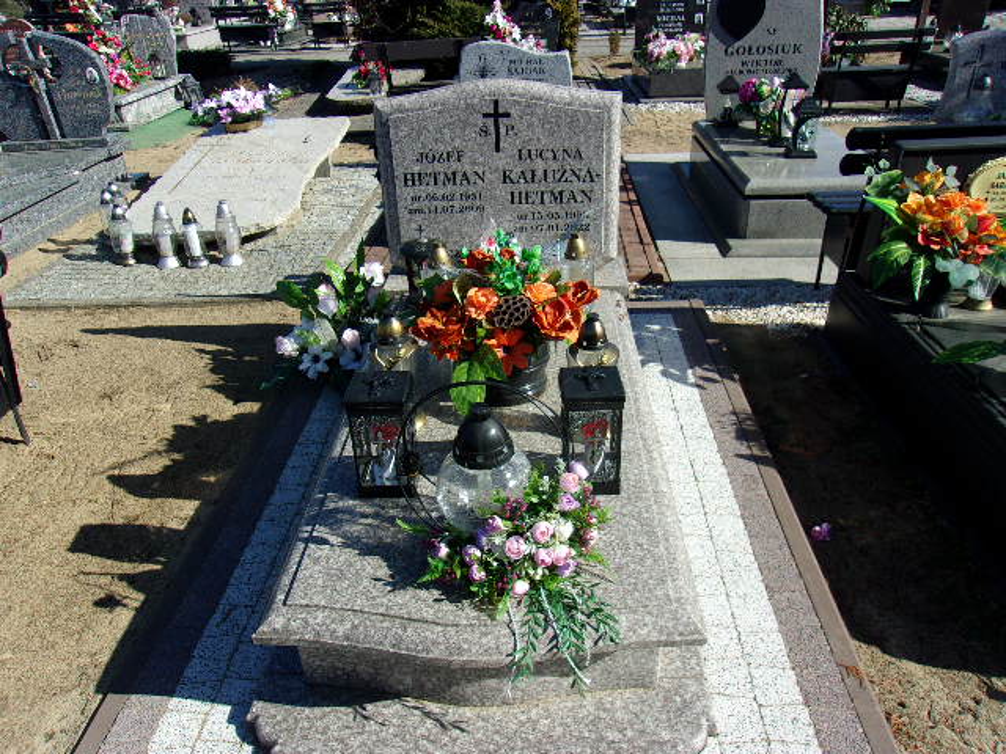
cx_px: 503
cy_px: 377
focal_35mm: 27
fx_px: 785
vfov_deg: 51.4
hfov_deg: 65.3
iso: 80
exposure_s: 1/100
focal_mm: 4.9
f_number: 10.4
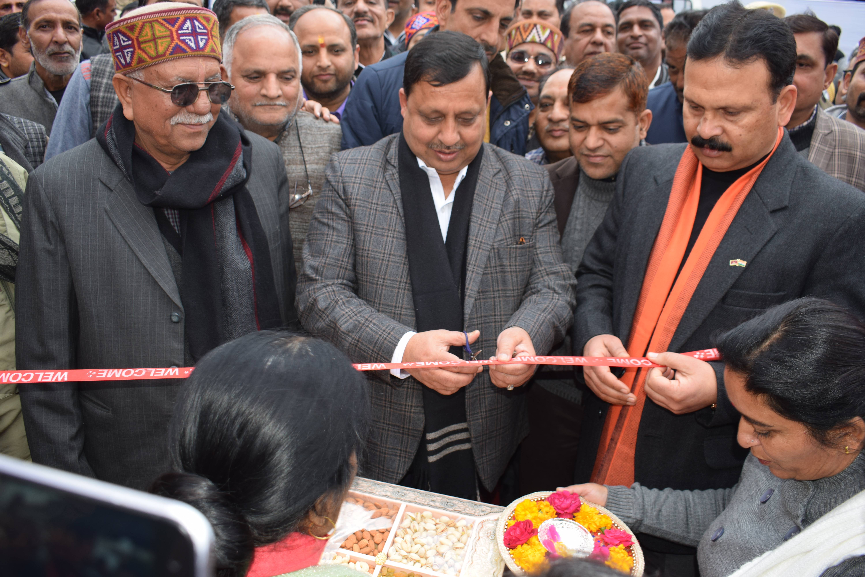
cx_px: 432
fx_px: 721
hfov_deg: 61.9
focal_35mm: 30
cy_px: 288
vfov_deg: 43.6
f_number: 5.6
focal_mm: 20
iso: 200
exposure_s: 1/125
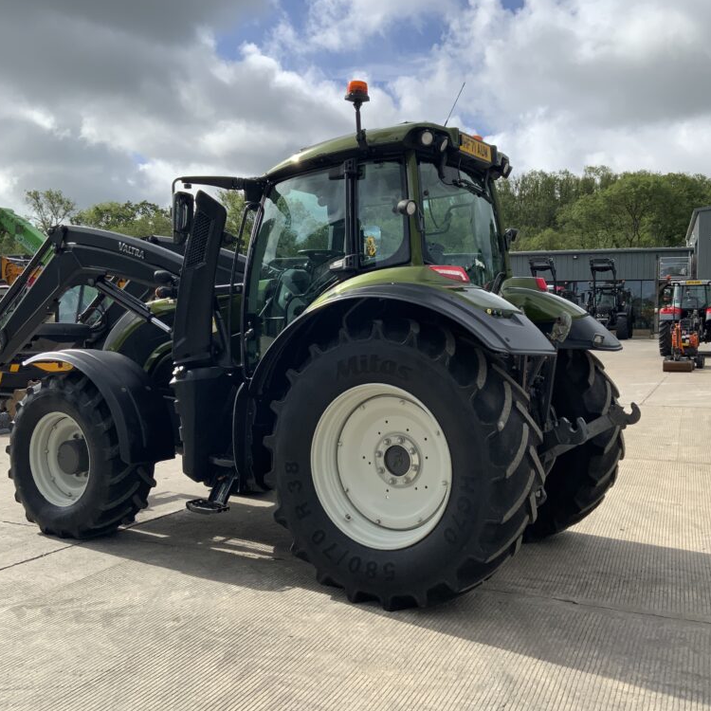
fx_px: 813
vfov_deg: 47.2
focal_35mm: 35
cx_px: 383
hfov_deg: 47.2
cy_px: 355
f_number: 1.8
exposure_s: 1/1984
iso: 16
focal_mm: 3
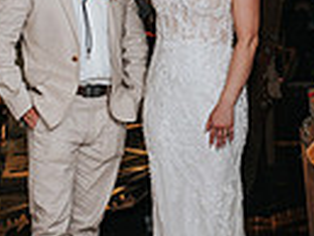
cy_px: 72
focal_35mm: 167
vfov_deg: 8.9
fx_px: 1516
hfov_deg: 11.8
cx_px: 172
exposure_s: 1/200
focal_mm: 35
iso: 1000
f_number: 2.8
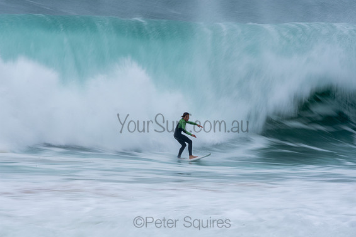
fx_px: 7616
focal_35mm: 770
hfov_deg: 2.7
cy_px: 118
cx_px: 182
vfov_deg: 1.8
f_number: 29
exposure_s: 1/20
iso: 100
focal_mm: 500
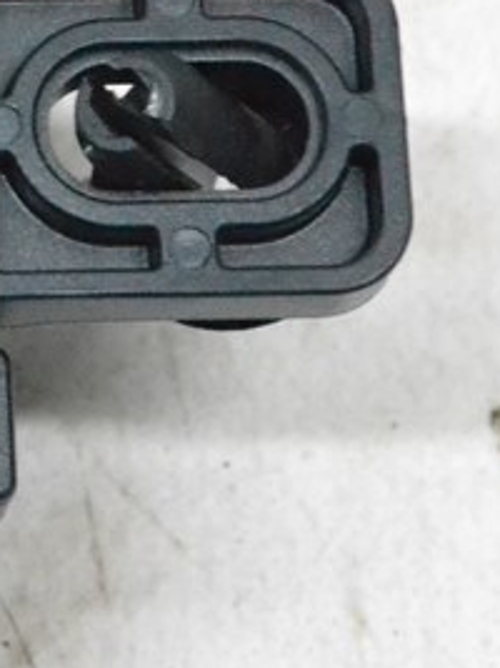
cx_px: -588
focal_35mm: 277
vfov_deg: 7.1
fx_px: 5339
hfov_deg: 5.2
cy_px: 64
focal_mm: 50
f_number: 9
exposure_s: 1/160
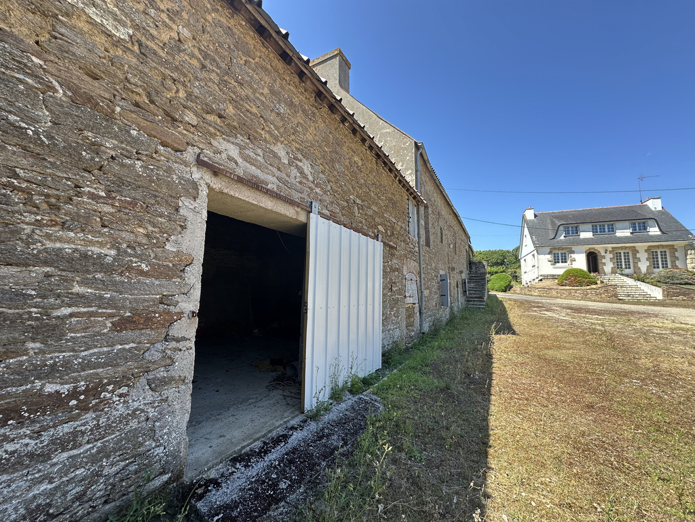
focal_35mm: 14
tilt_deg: +6.7
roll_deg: -1.2
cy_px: 261
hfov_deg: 102.1
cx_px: 348
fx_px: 281
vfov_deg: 85.7
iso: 40
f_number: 2.2
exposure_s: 1/418
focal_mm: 2.22
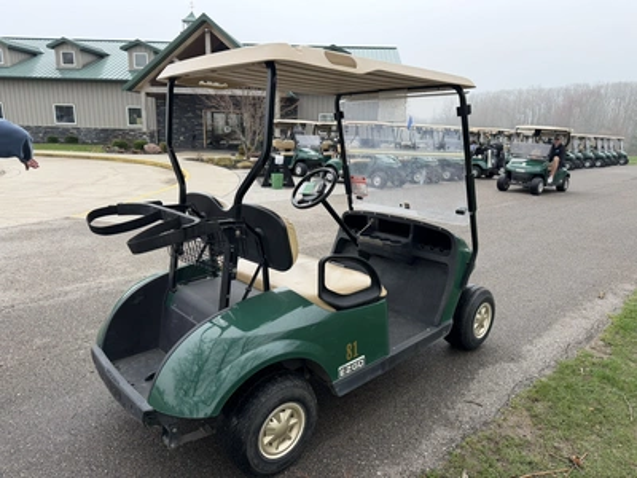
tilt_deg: -13.4
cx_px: 318
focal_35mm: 24
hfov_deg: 71.6
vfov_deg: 56.8
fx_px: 442
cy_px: 239
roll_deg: -2.4
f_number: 1.78
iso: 100
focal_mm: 6.76
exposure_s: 1/1727
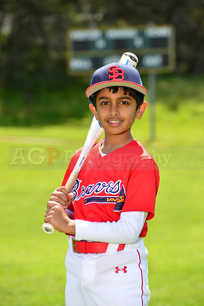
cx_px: 102
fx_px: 1699
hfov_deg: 6.9
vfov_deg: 10.3
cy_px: 153
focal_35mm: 200
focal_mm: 200
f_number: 8
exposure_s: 1/250
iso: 200
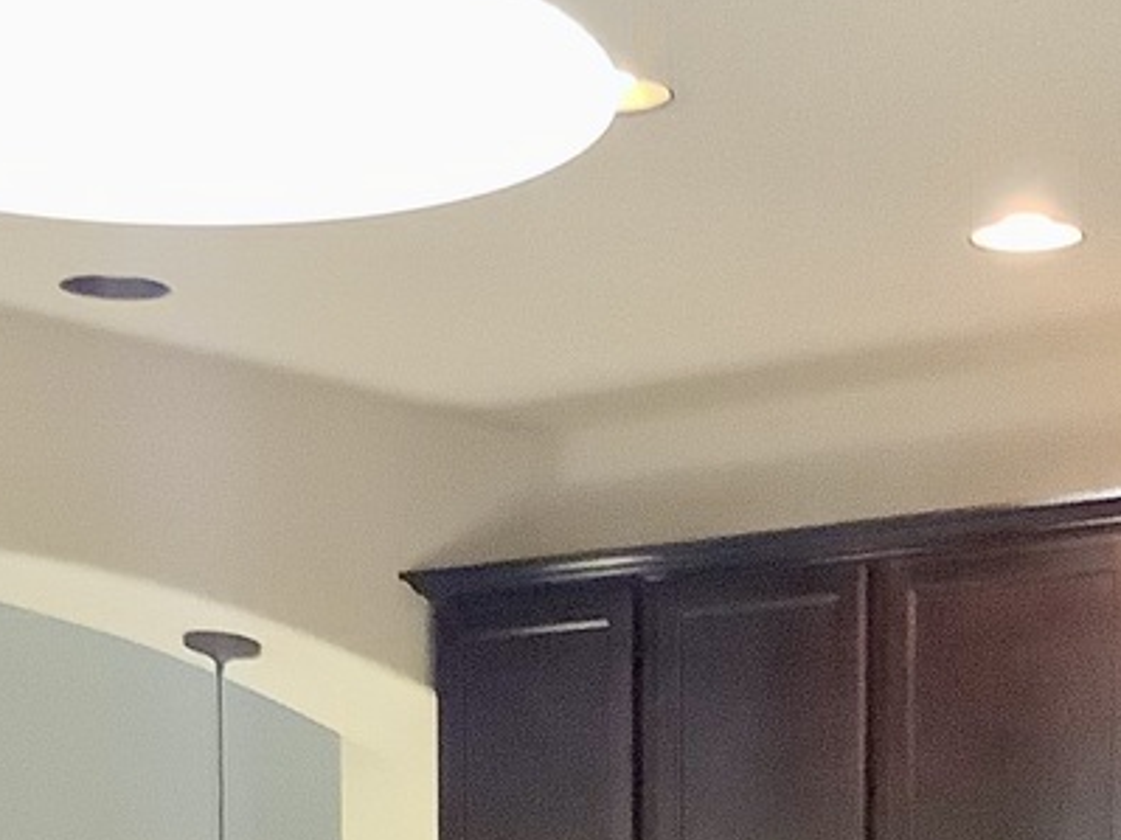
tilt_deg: -3.1
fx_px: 3626
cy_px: 1388
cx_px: 722
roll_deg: -1.1
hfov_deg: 17.5
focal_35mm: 112
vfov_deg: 12.4
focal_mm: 3.3
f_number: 2.4
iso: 640
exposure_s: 1/30
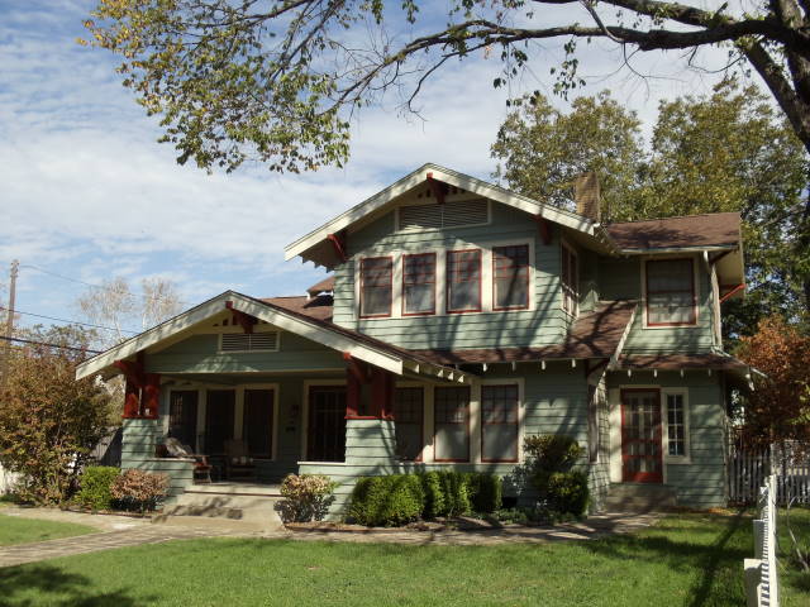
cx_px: 405
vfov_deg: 29.1
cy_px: 304
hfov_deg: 38.2
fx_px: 1170
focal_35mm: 50
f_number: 7.5
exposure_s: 1/250
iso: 100
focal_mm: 6.81
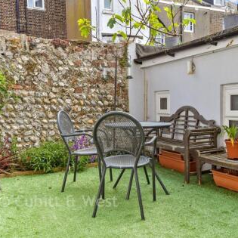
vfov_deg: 46.0
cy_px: 119
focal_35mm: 36
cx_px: 116
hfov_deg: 46.0
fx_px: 280
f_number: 8
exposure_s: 1/160
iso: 200
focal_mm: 19
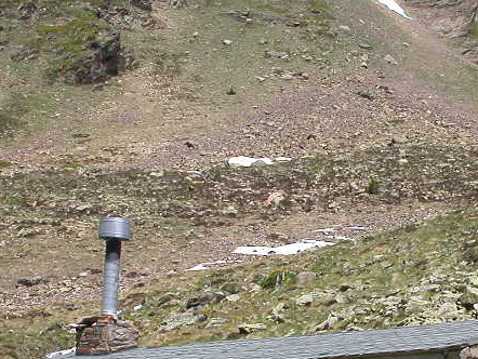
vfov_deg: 16.7
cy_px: 284
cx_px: 342
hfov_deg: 22.1
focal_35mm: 88
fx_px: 1216
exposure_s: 1/230
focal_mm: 7.85
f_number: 7.5
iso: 100
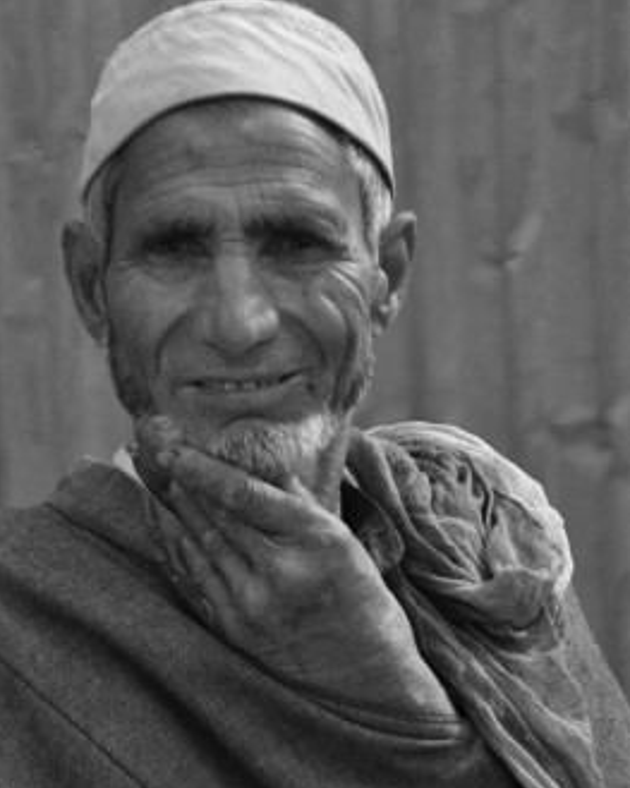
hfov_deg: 7.5
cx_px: 314
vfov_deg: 9.4
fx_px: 4780
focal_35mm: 205
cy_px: 414
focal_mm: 120
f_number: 5.6
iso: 400
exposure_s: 1/250
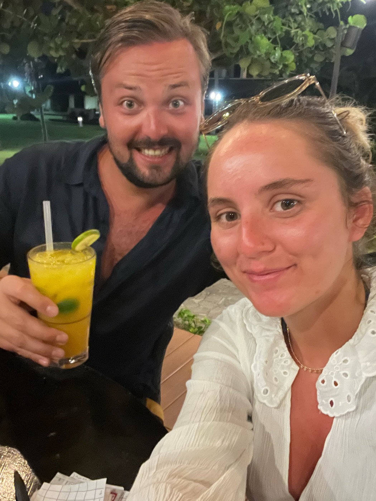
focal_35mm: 30
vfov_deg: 60.0
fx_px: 434
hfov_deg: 46.8
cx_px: 188
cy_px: 250
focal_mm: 2.71
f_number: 2.2
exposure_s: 1/14
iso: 1250
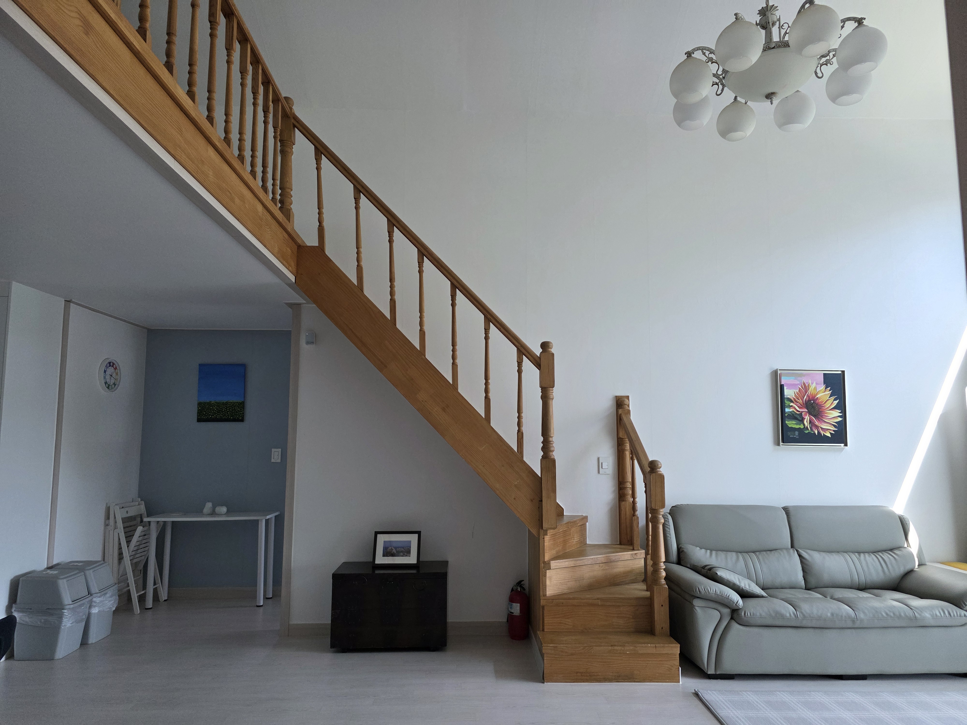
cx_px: 484
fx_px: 643
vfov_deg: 58.9
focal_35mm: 23
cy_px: 362
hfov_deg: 73.9
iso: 250
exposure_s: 1/120
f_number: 1.7
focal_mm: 6.3
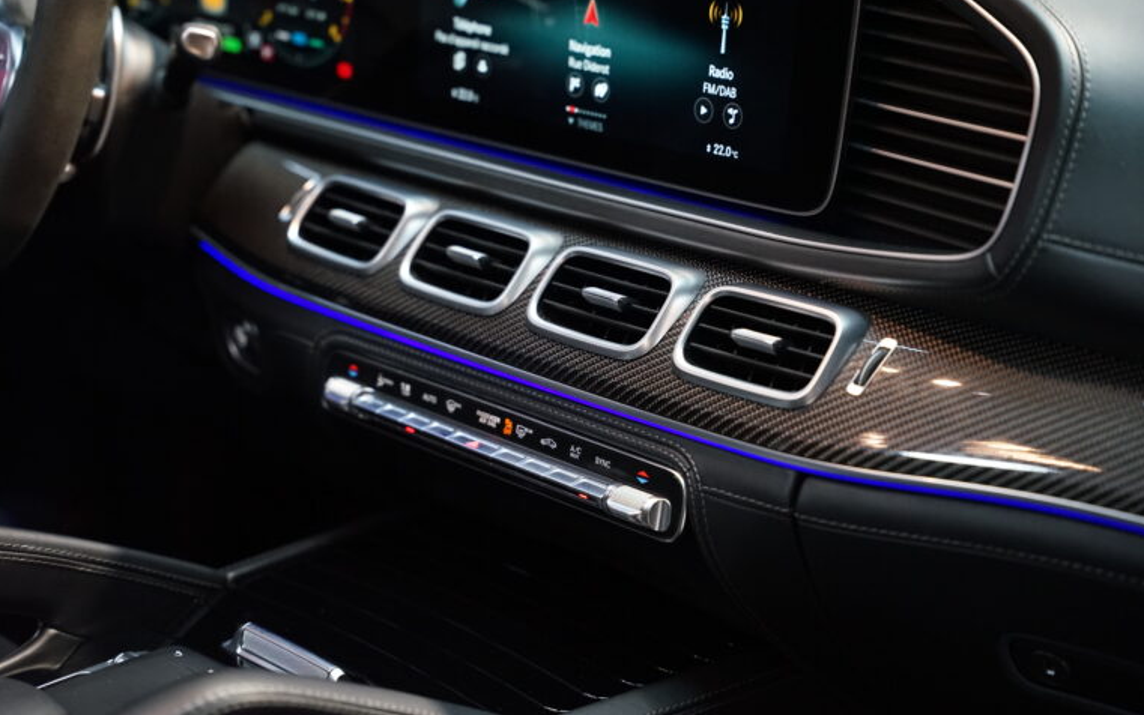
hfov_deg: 28.6
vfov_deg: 18.1
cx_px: 574
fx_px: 2245
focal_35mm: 72
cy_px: 342
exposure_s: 1/80
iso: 3200
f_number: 2.8
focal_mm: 70
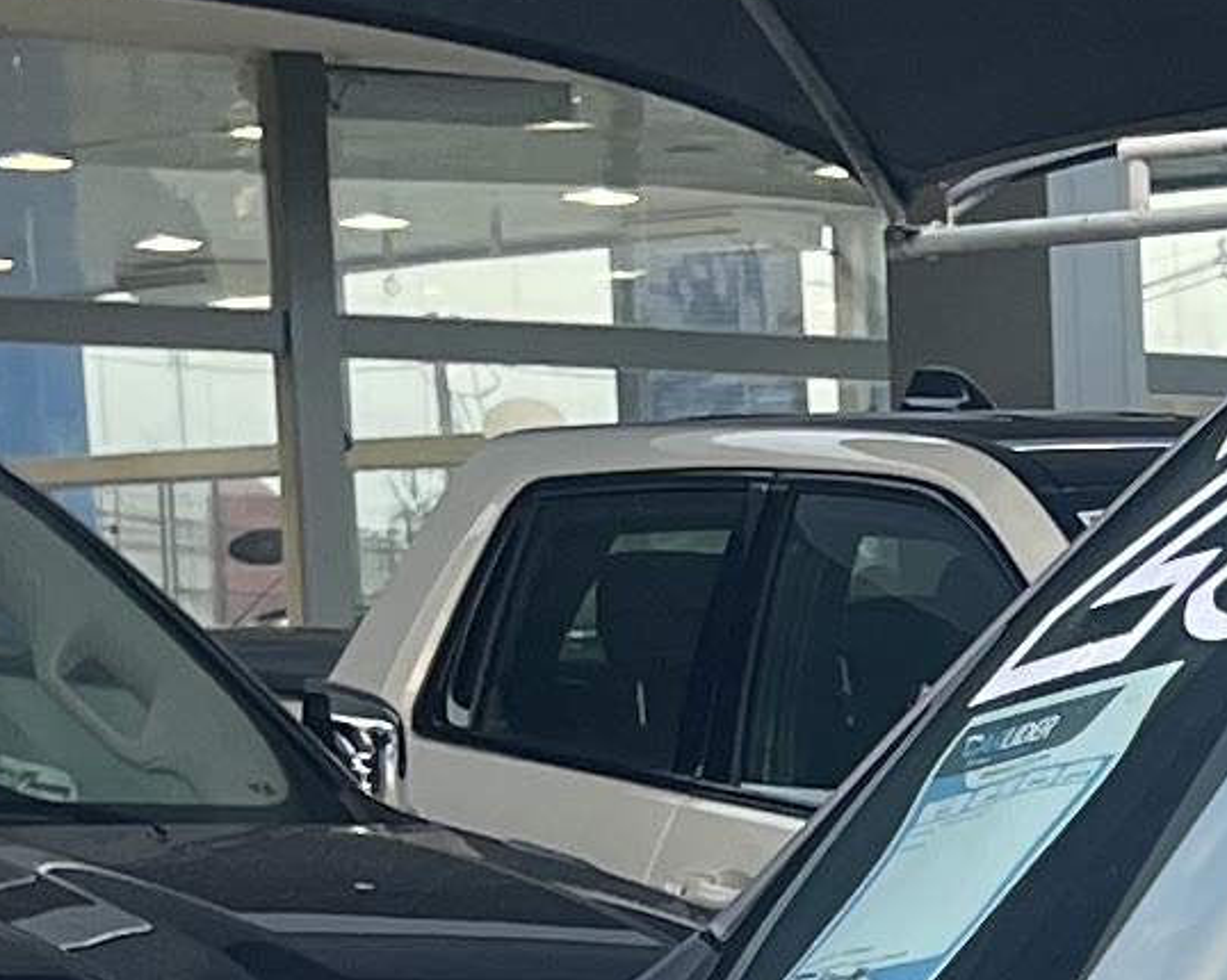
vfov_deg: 7.9
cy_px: 2208
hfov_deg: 9.9
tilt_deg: -12.4
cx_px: 2274
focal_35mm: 183
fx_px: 6643
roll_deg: -0.8
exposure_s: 1/121
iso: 64
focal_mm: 5.1
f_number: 1.6
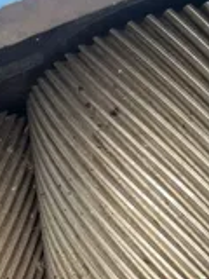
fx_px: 523
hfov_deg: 21.6
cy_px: 317
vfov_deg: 27.0
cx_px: -9
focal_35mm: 65
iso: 40
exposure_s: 1/122
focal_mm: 5.1
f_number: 1.6
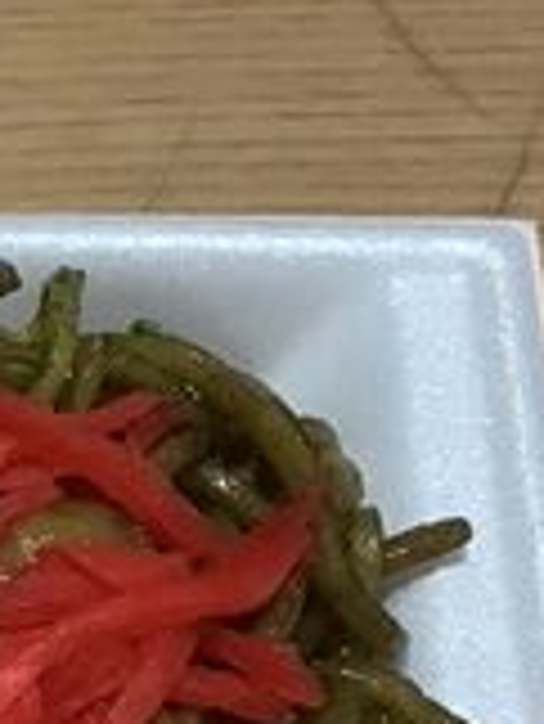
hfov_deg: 11.2
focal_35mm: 123
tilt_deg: -56.9
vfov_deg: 15.8
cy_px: 630
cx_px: -450
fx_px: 2574
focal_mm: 3.3
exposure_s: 1/30
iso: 100
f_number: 2.4
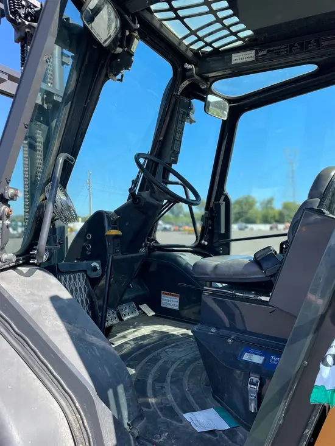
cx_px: 168
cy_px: 223
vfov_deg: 67.3
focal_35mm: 26
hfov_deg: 53.1
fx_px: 335
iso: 50
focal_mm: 4.2
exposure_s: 1/1770
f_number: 1.6
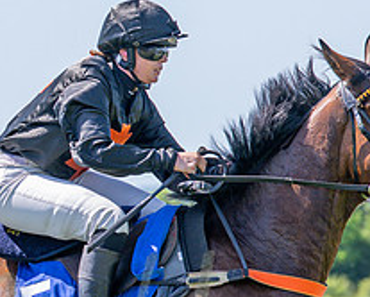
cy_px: 274
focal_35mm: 321
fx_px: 3518
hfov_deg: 6.0
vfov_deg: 4.8
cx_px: 120
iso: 200
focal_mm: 70
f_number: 2.8
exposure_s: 1/1600
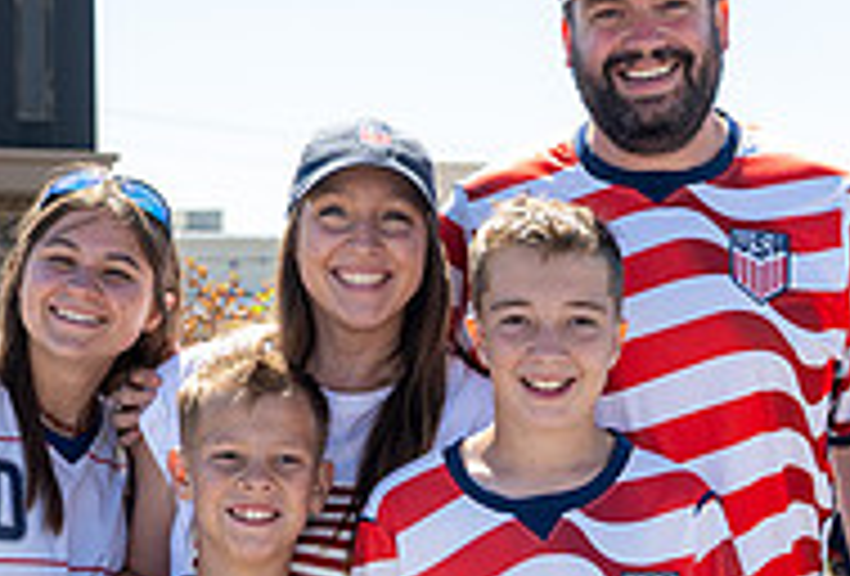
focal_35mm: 93
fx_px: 2206
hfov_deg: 21.8
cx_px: 420
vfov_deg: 14.9
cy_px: 333
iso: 100
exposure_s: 1/500
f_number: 2.8
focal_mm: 24
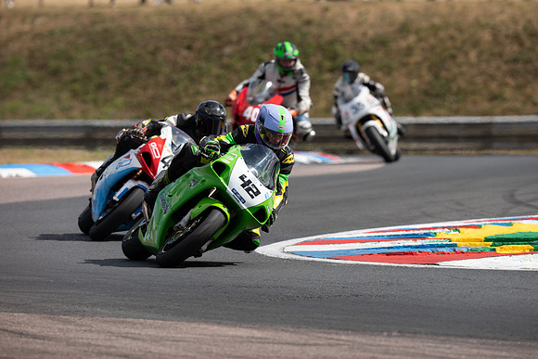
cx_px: 269
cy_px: 180
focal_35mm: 400
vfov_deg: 3.4
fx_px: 5979
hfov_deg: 5.2
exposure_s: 1/500
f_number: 5.6
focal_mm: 400
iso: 80
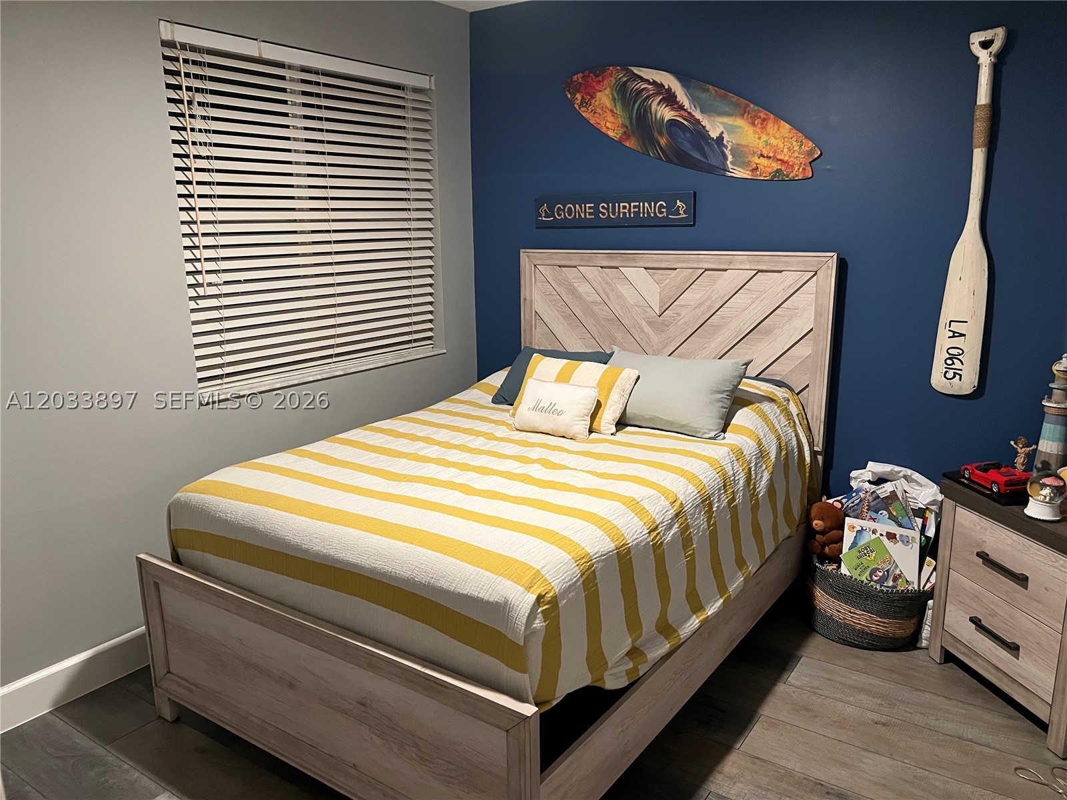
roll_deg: +0.5
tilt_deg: -13.3
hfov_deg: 67.3
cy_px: 400
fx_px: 801
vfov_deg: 53.1
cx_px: 534
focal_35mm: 26
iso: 500
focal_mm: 5.7
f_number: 1.5
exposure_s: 1/60
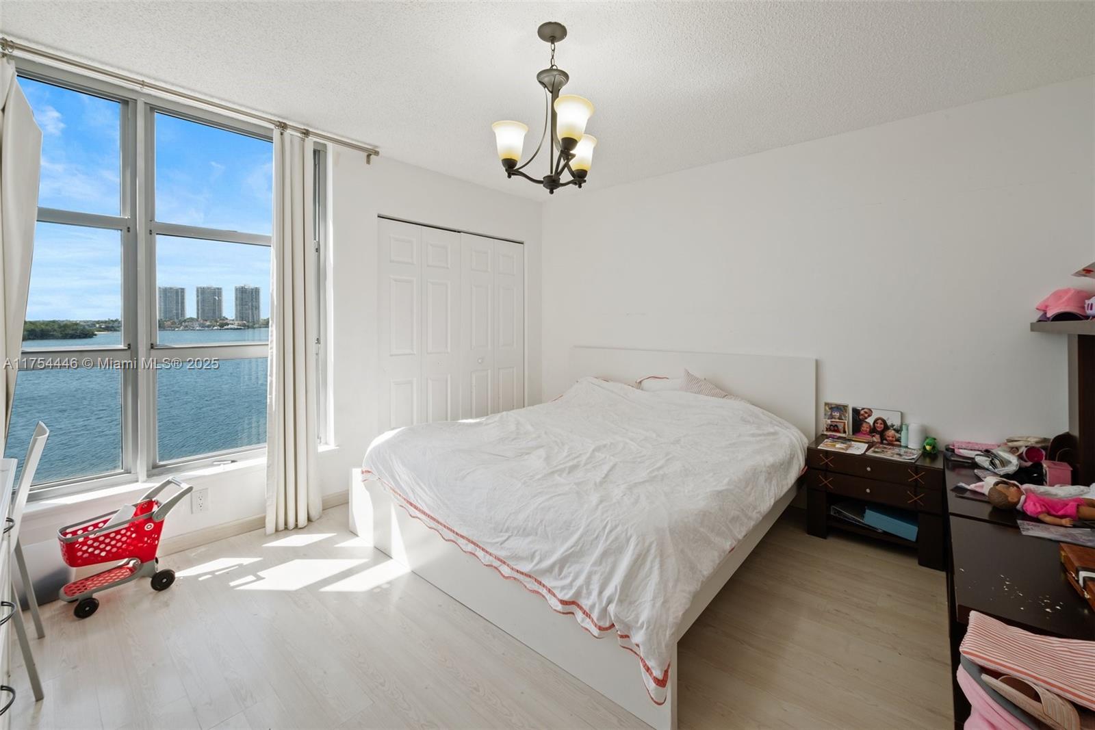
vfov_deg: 81.2
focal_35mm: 14
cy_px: 365
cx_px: 548
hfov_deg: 104.2
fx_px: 426
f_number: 8
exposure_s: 1/13
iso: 280
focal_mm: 14
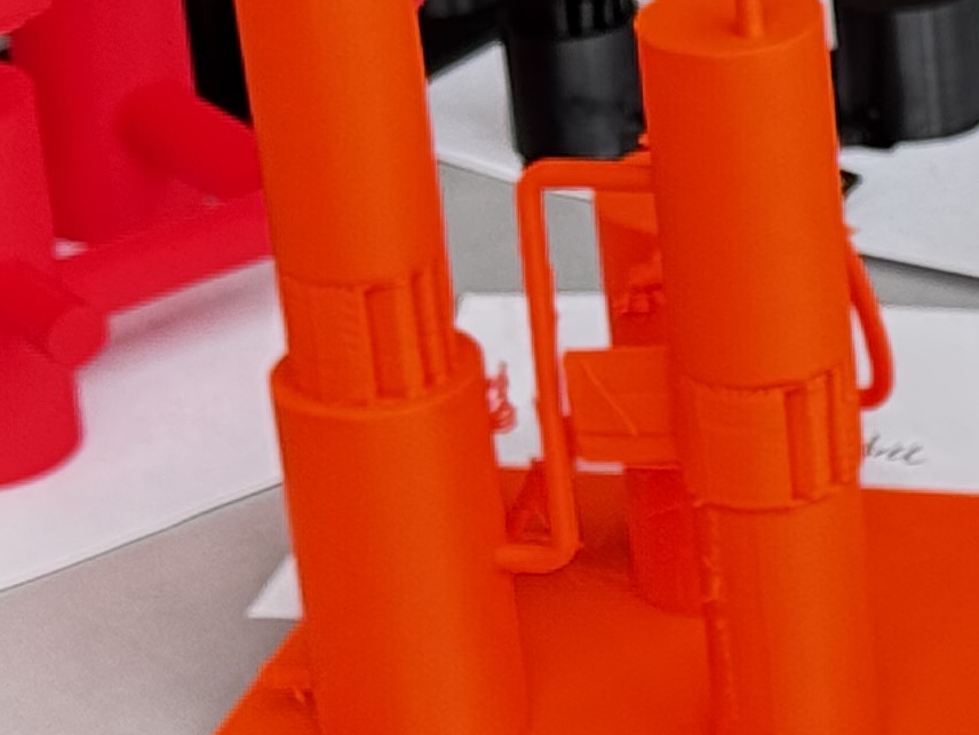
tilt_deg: -27.1
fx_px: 6392
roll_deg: +1.4
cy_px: 252
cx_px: 1648
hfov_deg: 8.5
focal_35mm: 226
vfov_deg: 6.6
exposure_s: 1/214
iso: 64
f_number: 1.78
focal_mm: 6.76
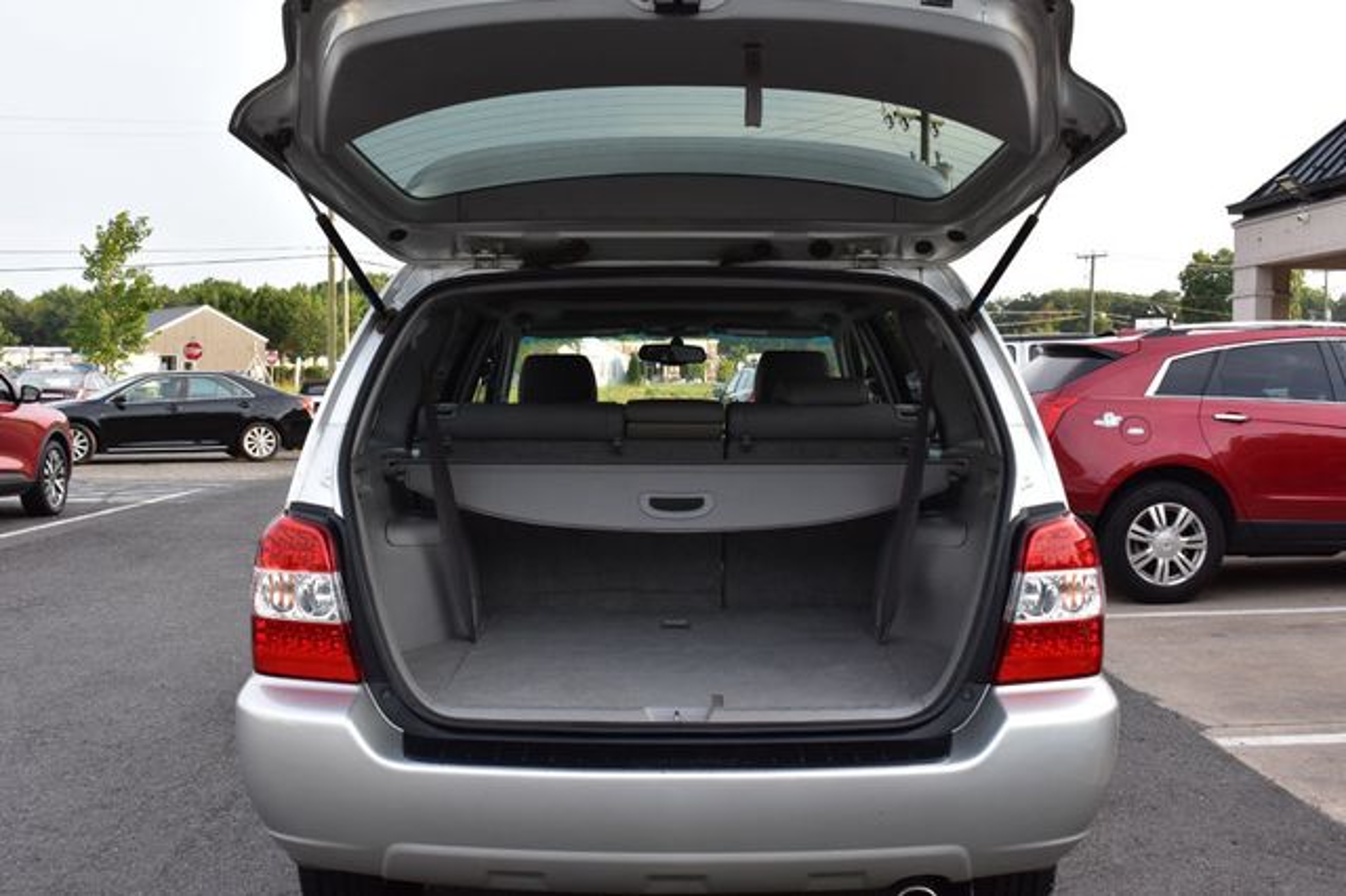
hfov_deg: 53.2
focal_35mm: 36
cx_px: 673
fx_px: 1345
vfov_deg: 36.8
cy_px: 448
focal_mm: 24
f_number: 9
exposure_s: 1/160
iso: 400
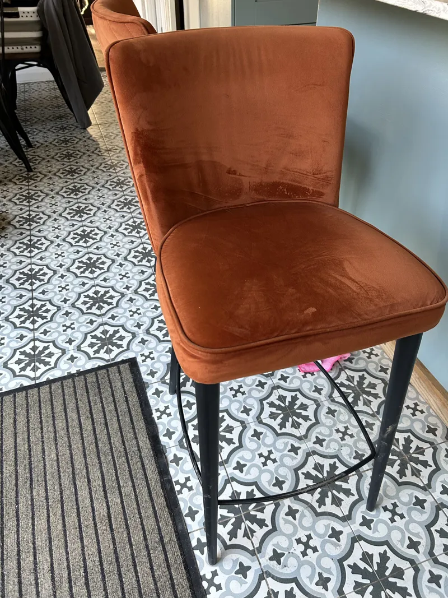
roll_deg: +0.5
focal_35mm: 26
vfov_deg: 67.3
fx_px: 449
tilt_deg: -40.6
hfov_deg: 53.1
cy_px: 299
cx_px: 224
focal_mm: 5.7
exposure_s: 1/88
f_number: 1.5
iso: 125
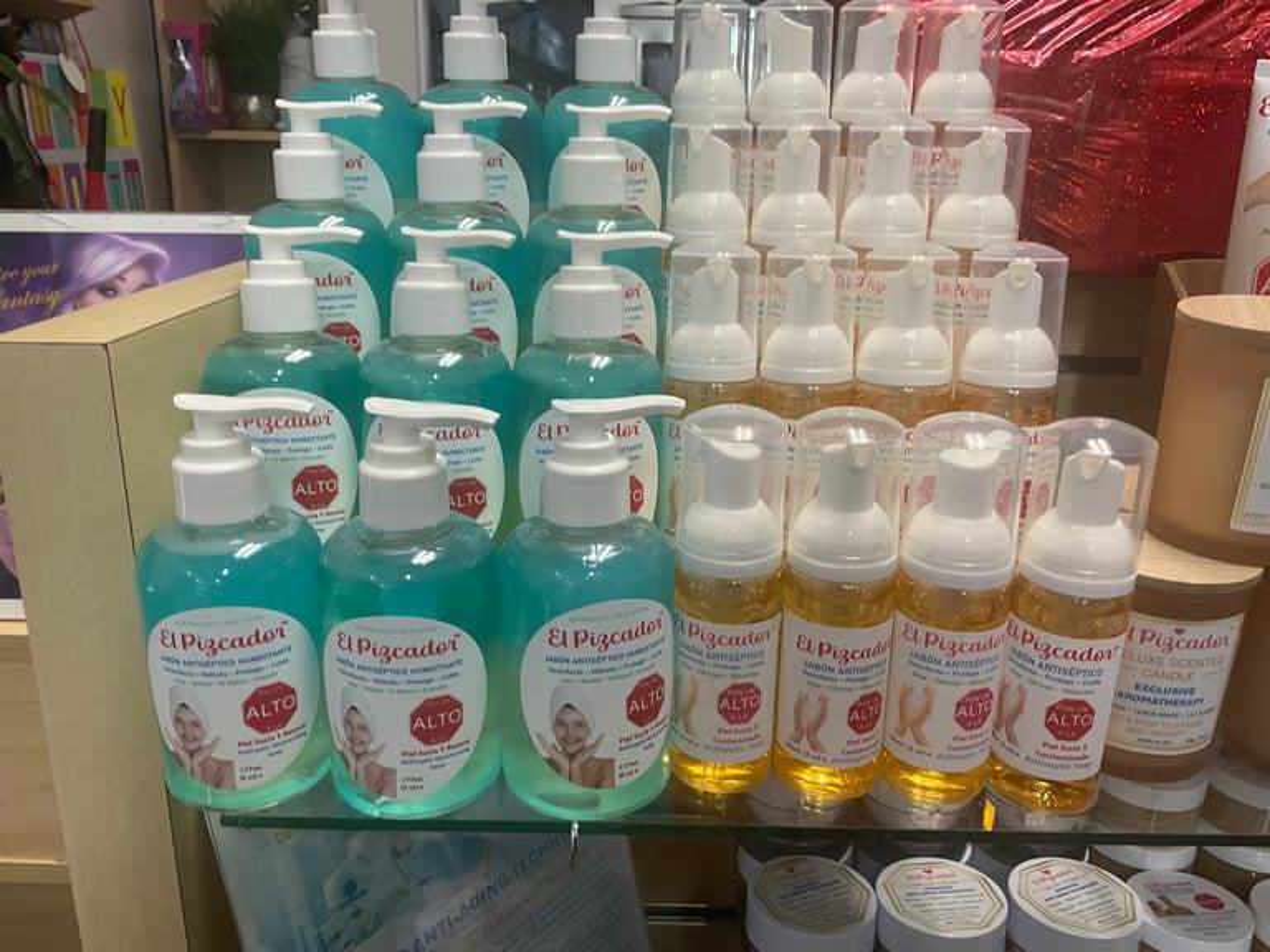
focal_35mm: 29
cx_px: 635
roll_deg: -1.5
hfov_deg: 61.7
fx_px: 1064
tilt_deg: -18.6
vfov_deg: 48.2
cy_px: 476
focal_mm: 3
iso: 50
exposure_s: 1/60
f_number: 1.8
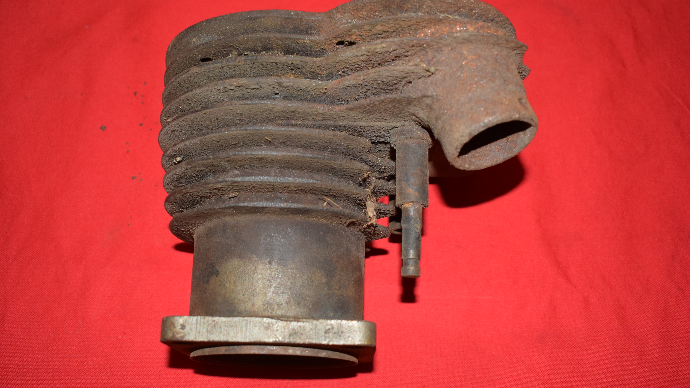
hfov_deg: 47.8
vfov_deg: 28.0
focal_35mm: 43
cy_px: 184
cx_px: 345
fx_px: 778
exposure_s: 1/160
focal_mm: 27
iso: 640
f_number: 5
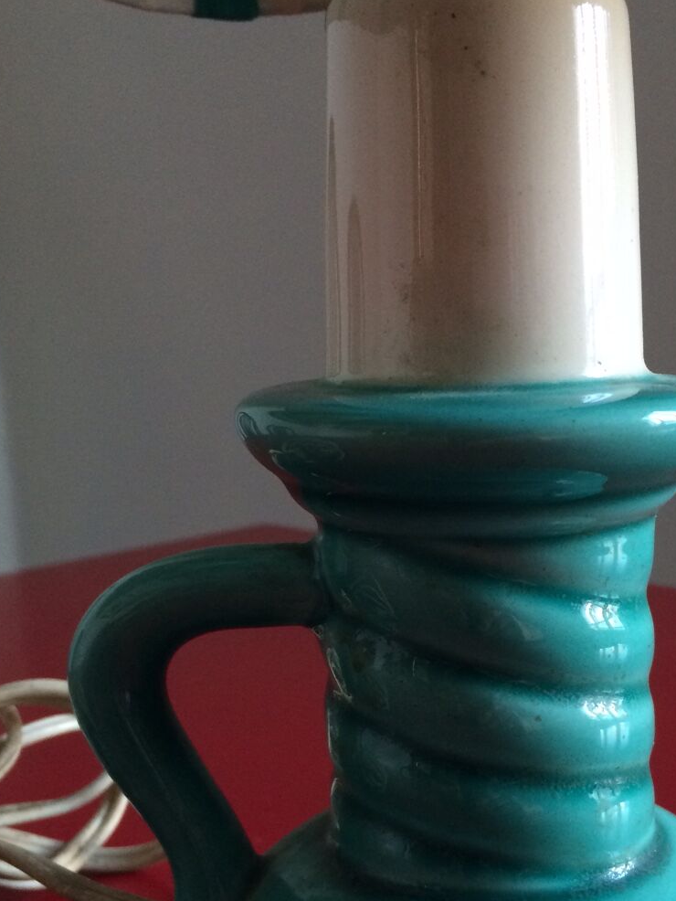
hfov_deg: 30.0
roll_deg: +1.0
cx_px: 472
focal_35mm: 48
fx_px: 1249
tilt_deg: -13.6
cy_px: 579
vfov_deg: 39.3
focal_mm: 4.15
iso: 200
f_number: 2.2
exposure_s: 1/33
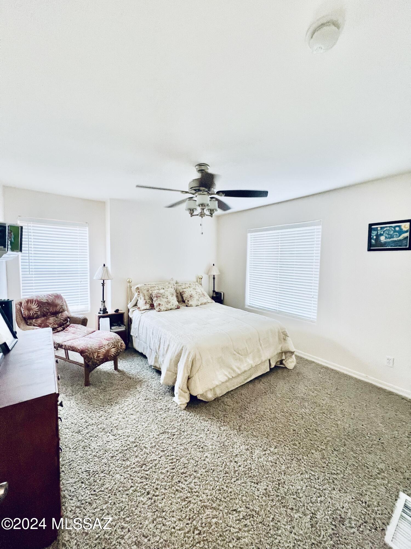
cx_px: 206
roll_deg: -0.4
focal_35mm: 13
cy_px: 274
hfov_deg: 89.9
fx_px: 206
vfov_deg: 106.2
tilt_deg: -3.0
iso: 320
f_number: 1.8
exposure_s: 1/60
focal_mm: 1.57
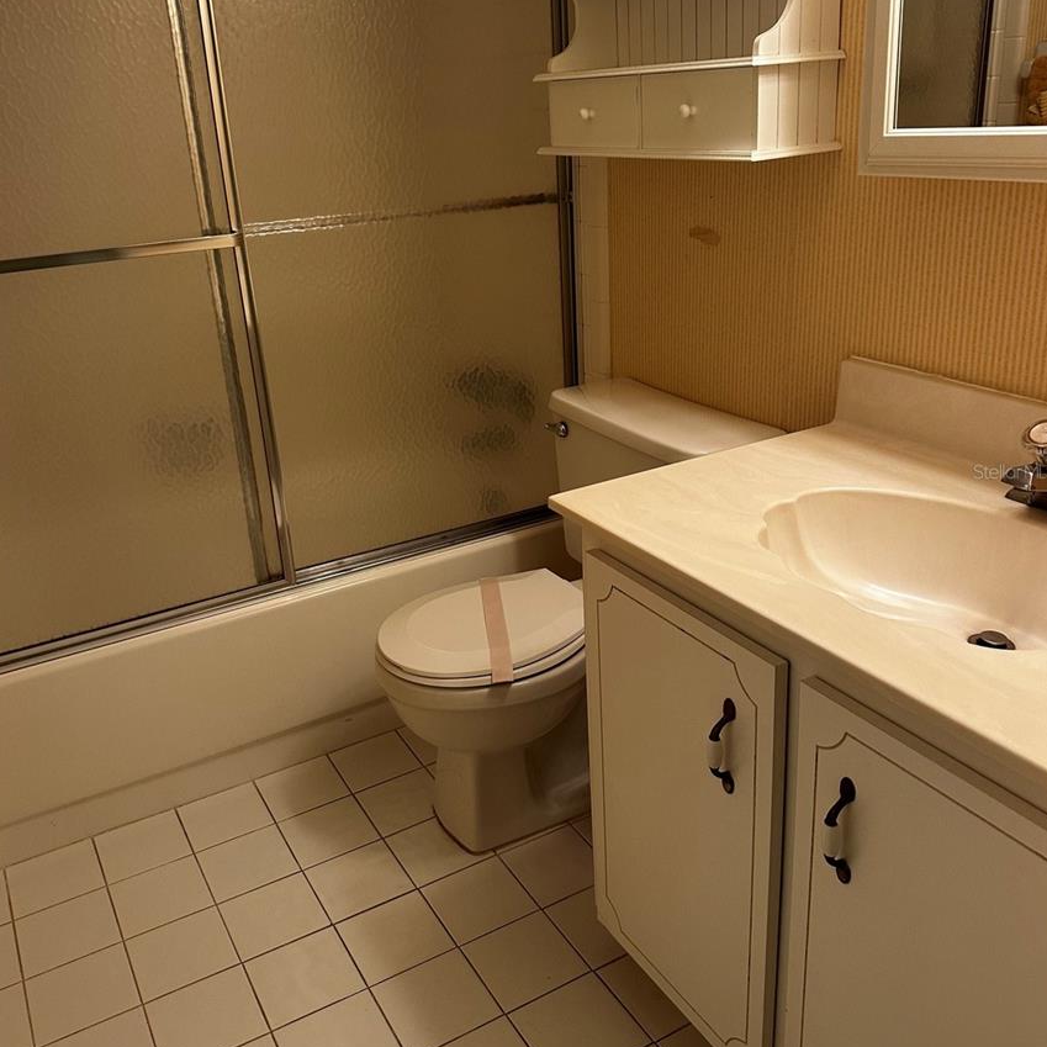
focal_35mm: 30
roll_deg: +2.6
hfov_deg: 54.0
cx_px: 506
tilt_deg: -23.1
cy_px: 471
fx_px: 1027
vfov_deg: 53.9
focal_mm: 6.86
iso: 200
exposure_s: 1/120
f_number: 1.78
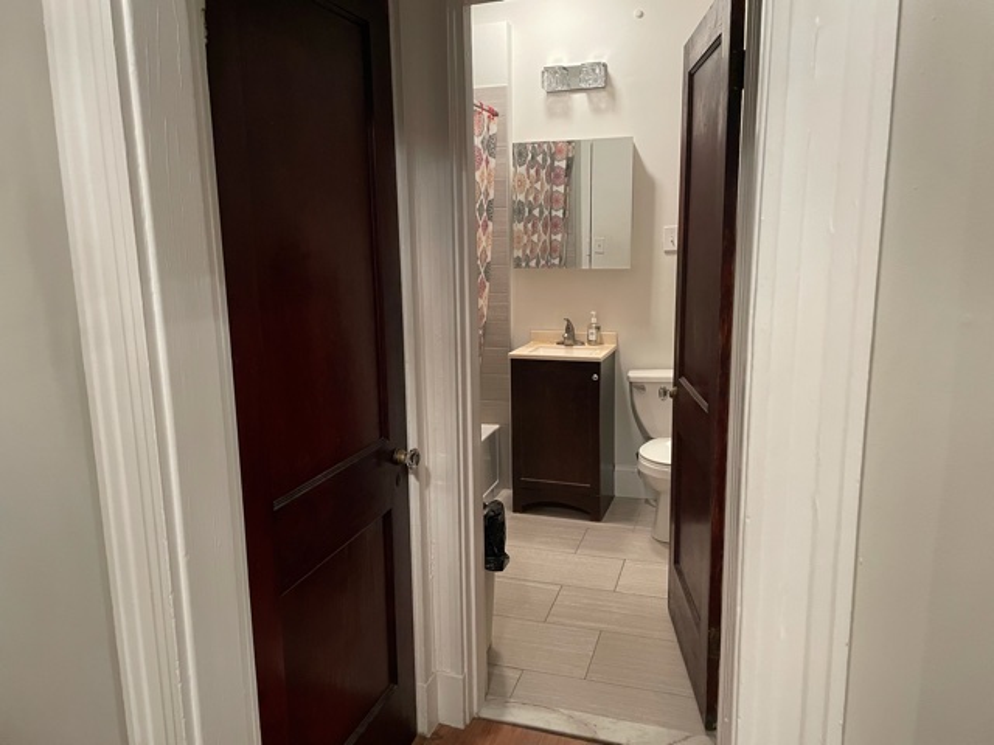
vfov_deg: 53.1
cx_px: 497
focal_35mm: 26
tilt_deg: -11.0
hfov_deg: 67.3
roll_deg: +0.6
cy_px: 372
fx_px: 747
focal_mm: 4.2
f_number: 1.6
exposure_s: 1/60
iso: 400
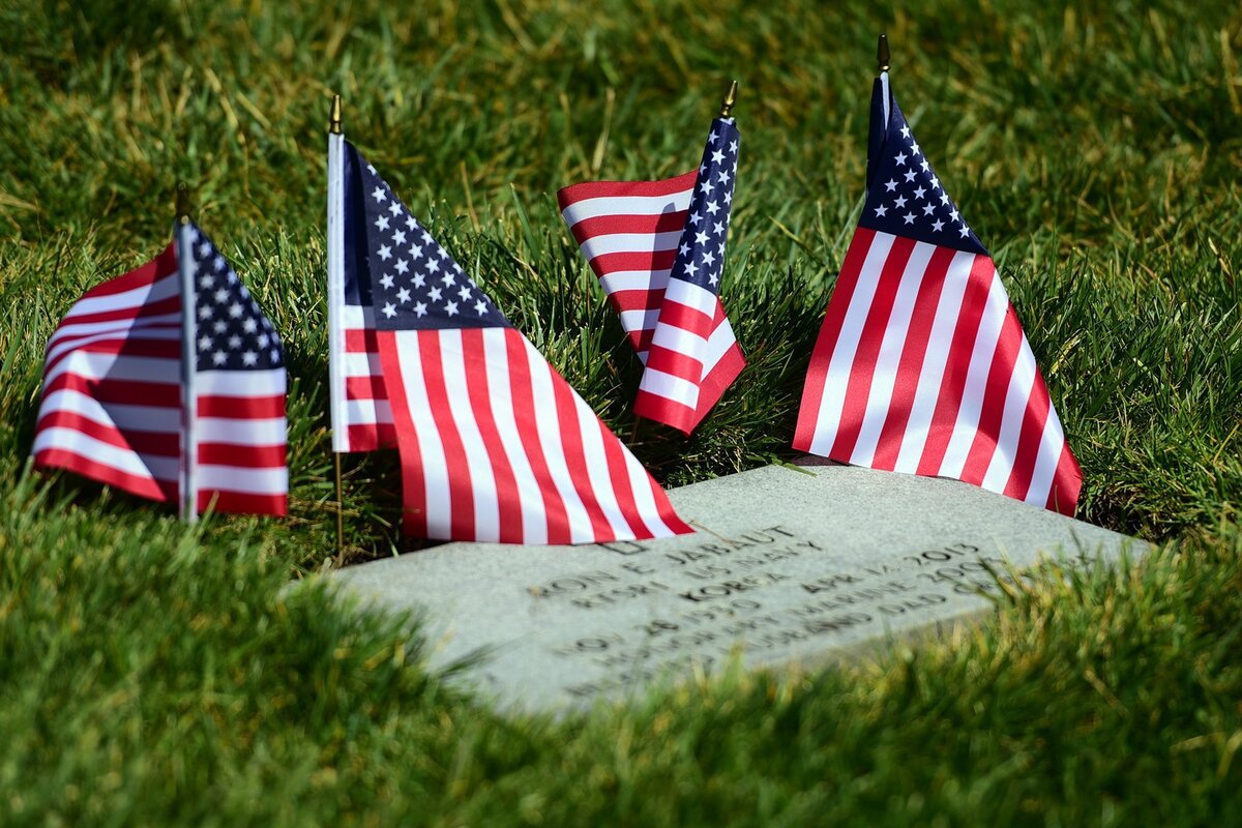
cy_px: 414
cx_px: 621
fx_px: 6899
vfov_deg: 6.9
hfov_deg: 10.3
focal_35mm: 200
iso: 125
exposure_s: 1/4000
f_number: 2.8
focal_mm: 200
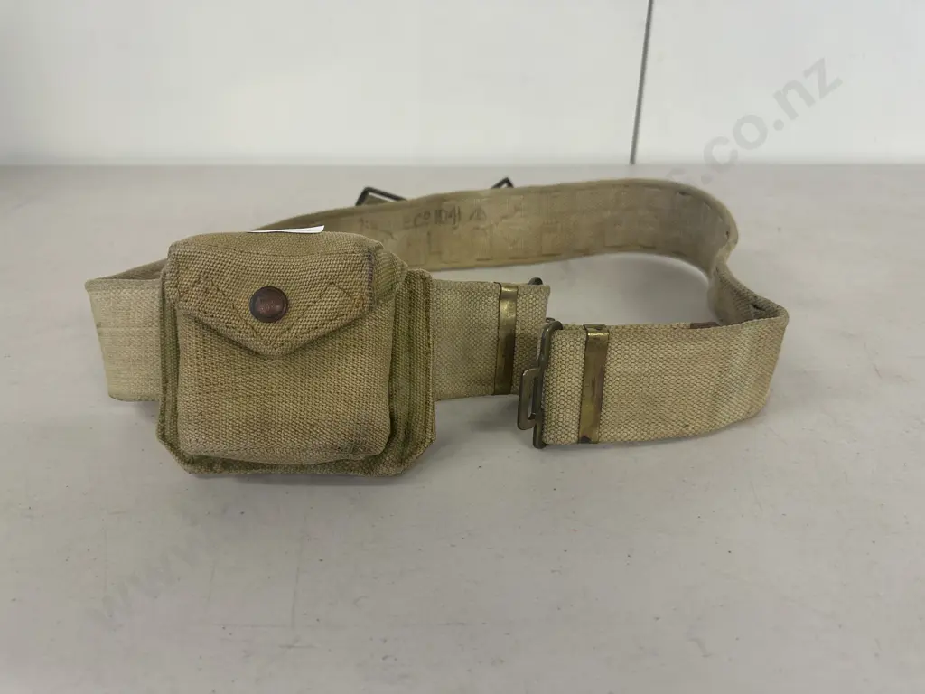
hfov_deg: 71.6
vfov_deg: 56.8
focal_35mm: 24
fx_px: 641
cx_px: 462
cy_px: 347
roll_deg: +0.9
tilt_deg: -31.1
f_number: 1.78
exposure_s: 1/100
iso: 125
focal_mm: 6.86
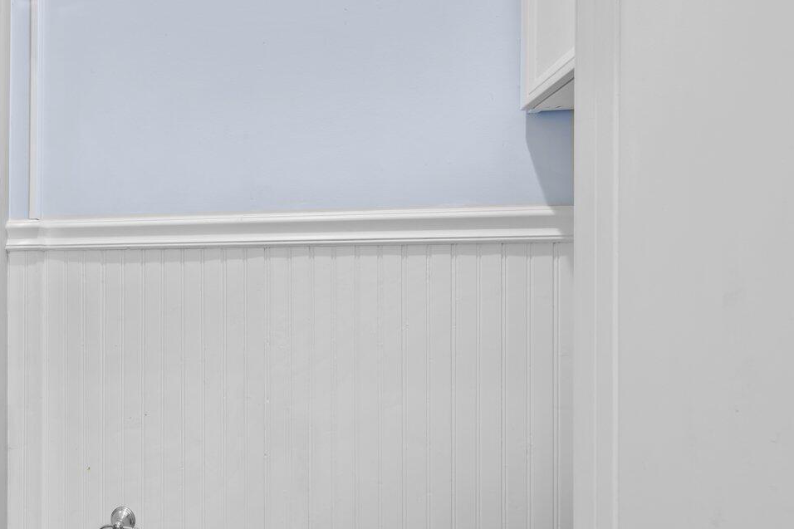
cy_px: 286
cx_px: 117
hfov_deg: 55.7
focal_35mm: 30
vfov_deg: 43.6
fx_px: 662
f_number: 9
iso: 100
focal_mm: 14
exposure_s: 3
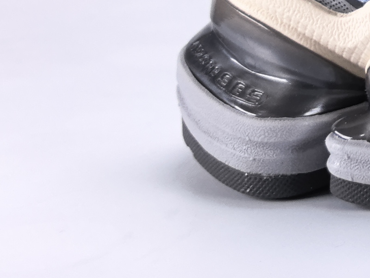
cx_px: 757
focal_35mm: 108
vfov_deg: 12.8
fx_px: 1155
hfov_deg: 14.7
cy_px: -175
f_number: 2
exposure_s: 1/320
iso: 100
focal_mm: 5.75
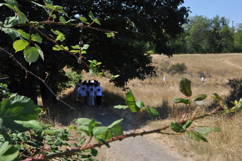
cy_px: 80
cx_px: 121
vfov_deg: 28.0
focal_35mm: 48
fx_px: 322
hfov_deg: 41.2
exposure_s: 1/320
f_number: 9
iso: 200
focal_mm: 32
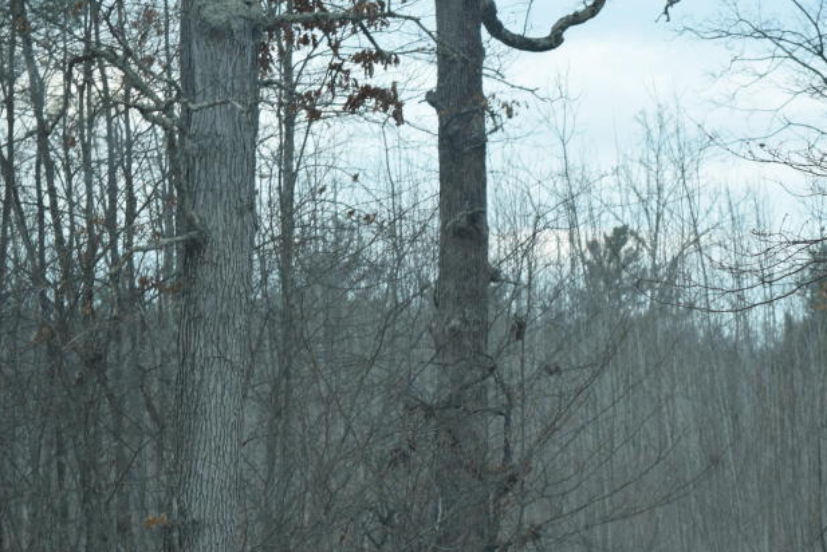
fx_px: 3538
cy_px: 395
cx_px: 633
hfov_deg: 13.3
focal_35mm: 154
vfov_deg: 8.9
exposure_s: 1/160
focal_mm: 55
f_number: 6.3
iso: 400
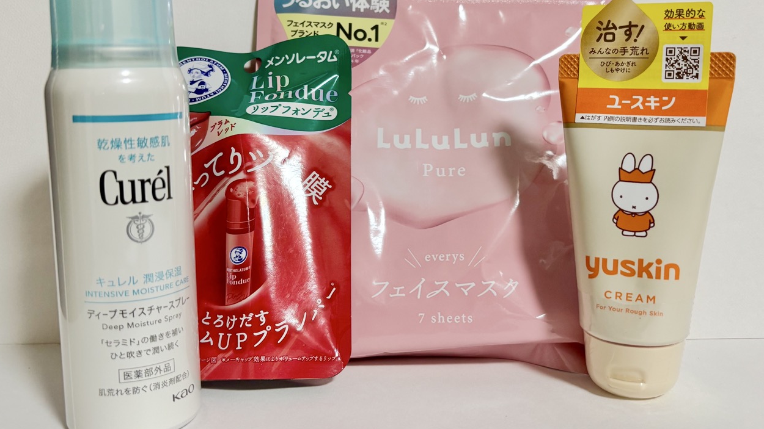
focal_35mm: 29
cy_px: 172
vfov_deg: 40.0
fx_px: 587
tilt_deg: -7.5
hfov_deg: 66.1
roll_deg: +0.1
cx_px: 382
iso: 160
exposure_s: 1/50
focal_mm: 5.96
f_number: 1.6
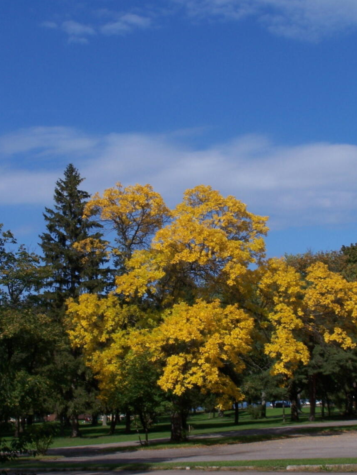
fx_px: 1045
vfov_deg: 25.7
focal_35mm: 76
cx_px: 176
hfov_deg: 19.4
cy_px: 242
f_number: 6.3
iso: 80
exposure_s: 1/800
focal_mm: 10.7
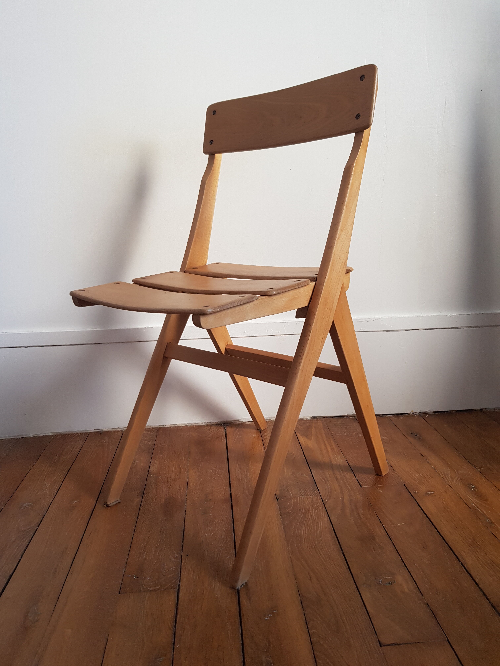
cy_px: 333
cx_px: 250
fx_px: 501
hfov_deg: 53.1
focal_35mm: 26
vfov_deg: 67.3
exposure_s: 1/60
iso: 100
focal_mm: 4.2
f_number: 1.7
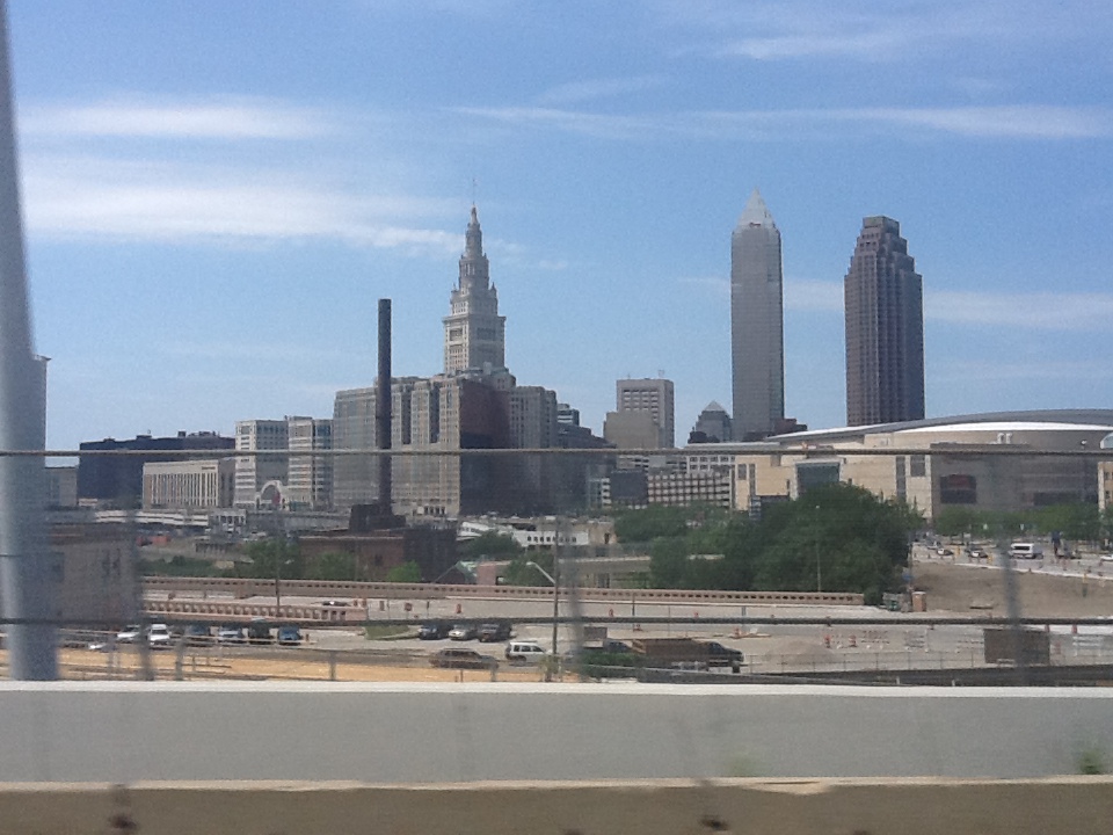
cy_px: 418
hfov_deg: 56.8
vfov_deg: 44.2
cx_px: 556
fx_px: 1029
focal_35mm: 32
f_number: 2.4
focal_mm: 2.03
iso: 64
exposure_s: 1/278
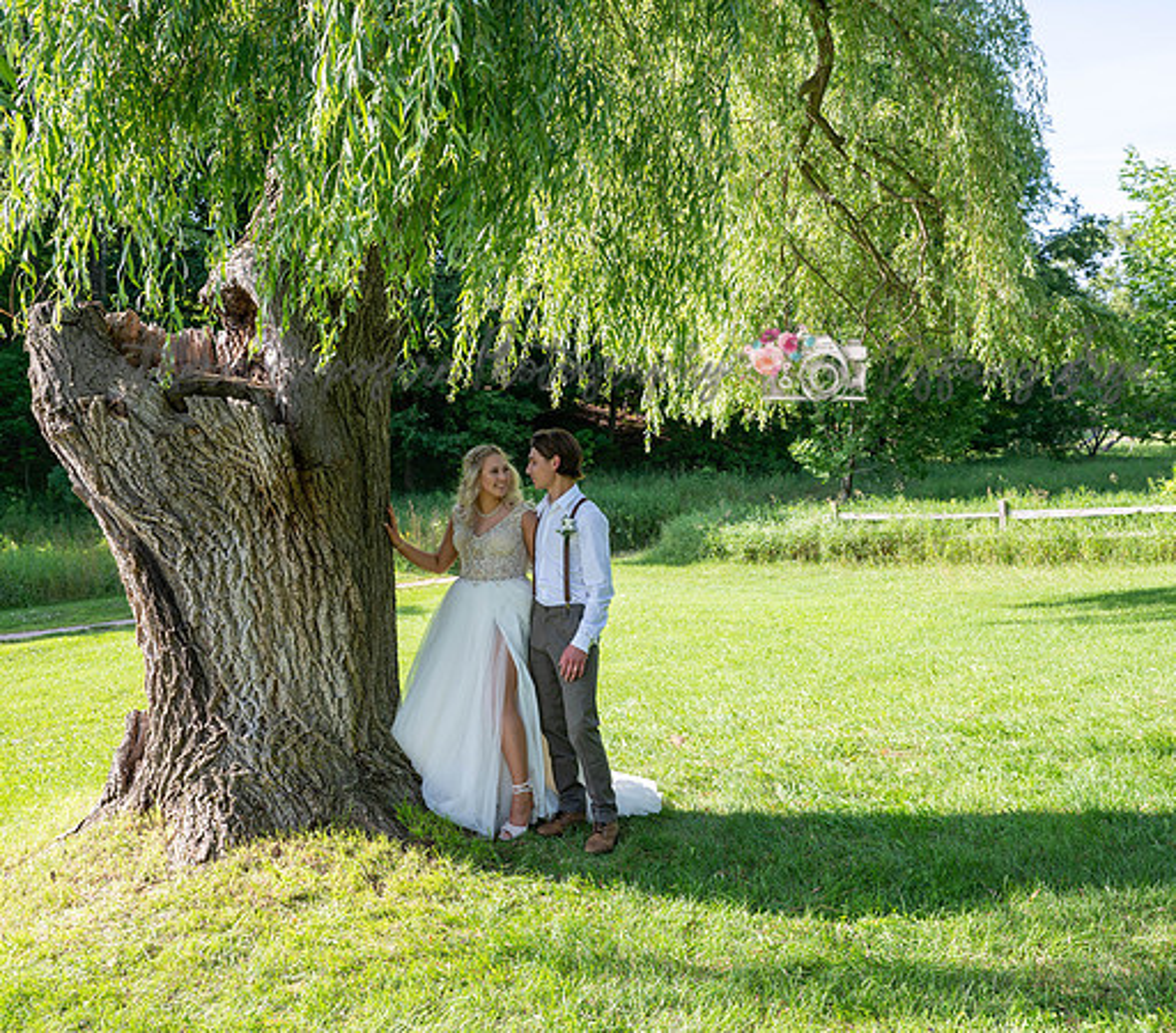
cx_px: 575
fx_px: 1186
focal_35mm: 33
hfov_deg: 52.7
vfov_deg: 47.1
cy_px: 516
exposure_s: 1/250
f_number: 5.6
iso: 200
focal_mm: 27.5
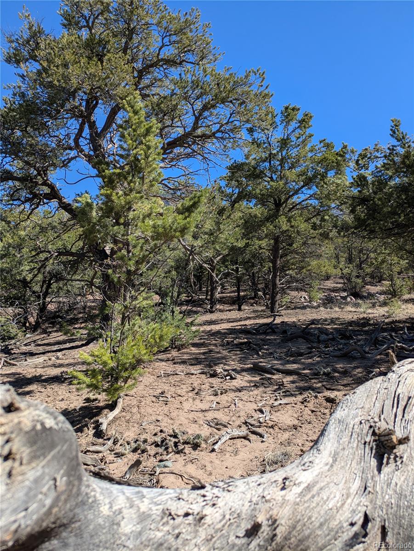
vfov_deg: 69.4
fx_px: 398
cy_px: 276
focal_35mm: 25
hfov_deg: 54.9
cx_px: 207
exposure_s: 1/1449
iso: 40
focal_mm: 5.43
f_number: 1.89
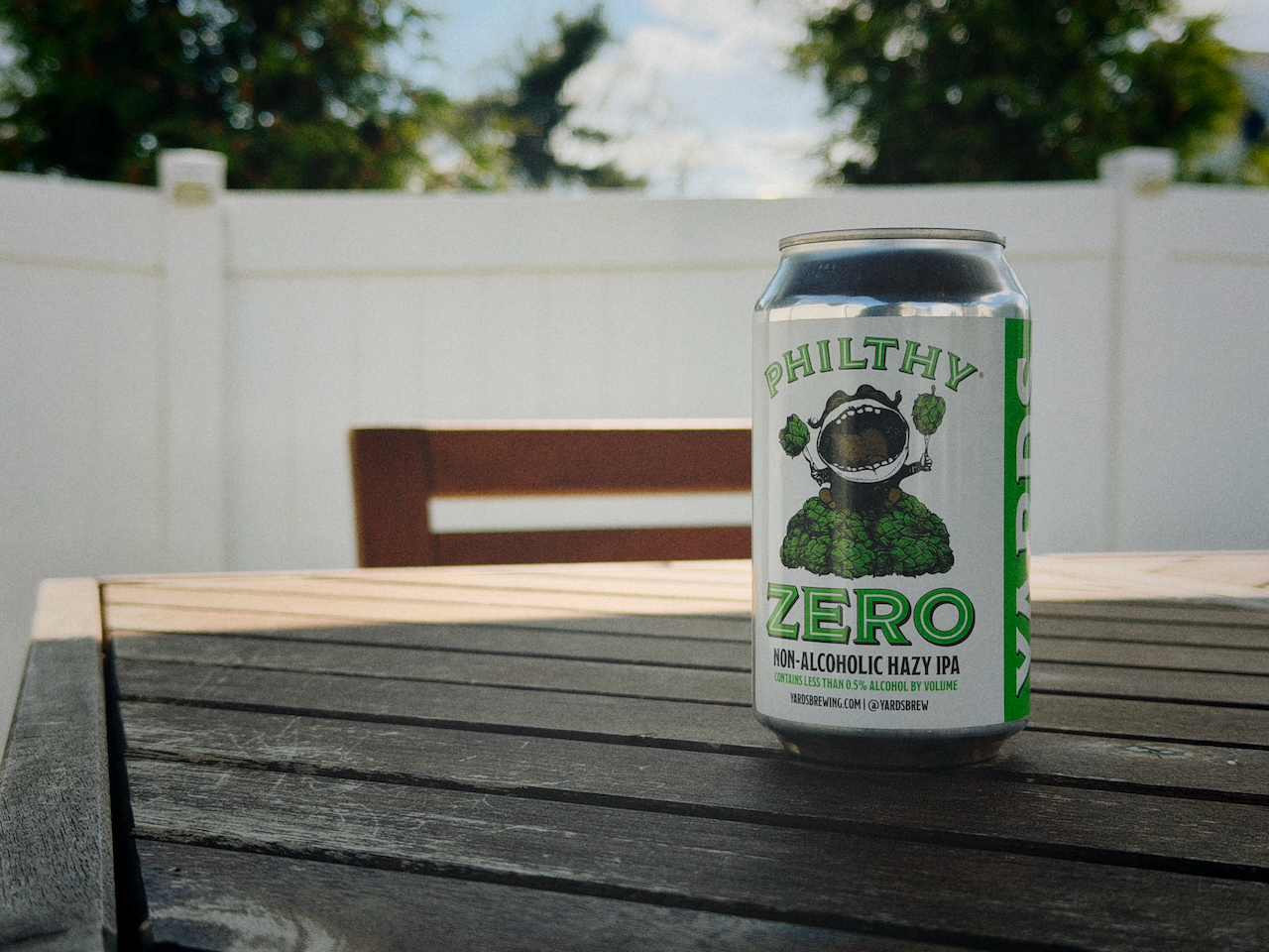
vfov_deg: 30.3
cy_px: 476
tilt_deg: -1.1
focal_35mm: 48
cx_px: 634
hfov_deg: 39.7
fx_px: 1760
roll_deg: +1.7
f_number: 1.78
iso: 100
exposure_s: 1/3534
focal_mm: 6.76
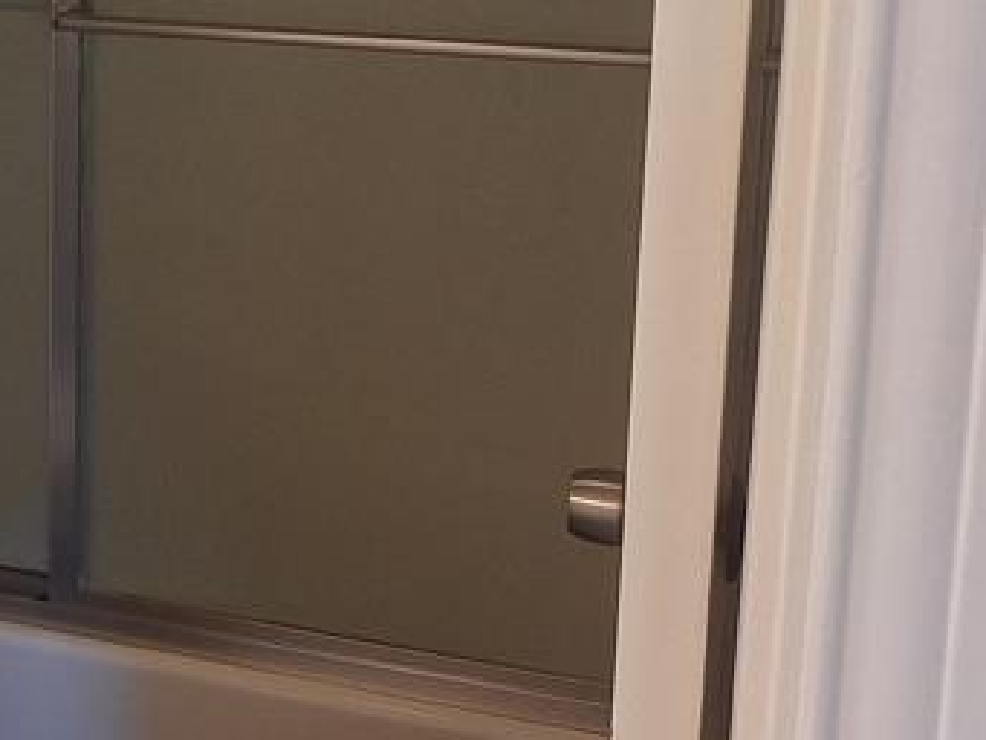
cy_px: -23
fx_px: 1966
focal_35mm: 69
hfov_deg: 24.5
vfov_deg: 20.5
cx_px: -304
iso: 40
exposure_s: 1/60
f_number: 1.8
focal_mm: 5.54
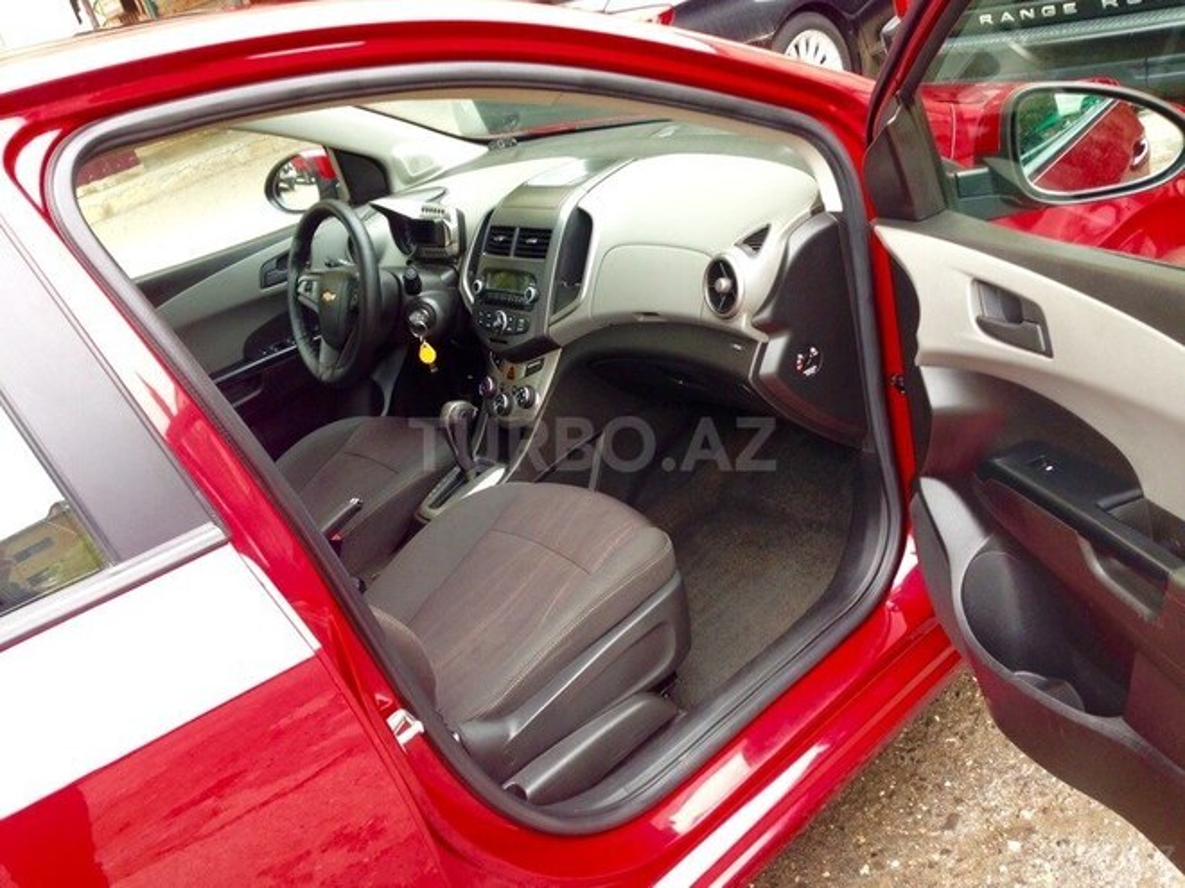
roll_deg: +17.1
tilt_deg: -23.2
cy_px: 444
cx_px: 592
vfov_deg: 42.9
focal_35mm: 33
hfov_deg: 55.4
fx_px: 1130
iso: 64
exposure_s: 1/20
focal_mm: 4.12
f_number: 2.4
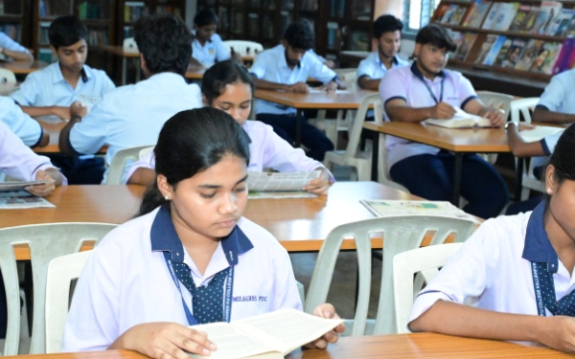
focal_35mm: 80
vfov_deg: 16.3
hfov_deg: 25.8
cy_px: 193
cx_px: 288
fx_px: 1254
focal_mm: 46
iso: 12800
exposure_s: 1/160
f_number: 6.3
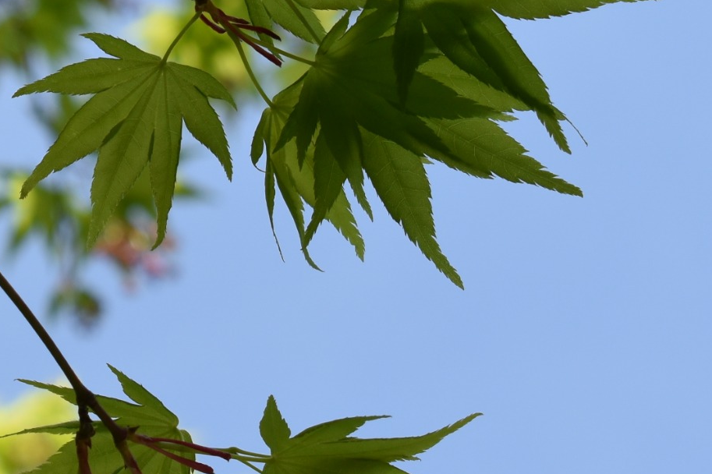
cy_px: -160
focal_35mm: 231
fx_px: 4575
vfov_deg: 5.9
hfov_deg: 8.8
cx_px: -20
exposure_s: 1/320
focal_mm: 55
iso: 200
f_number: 9
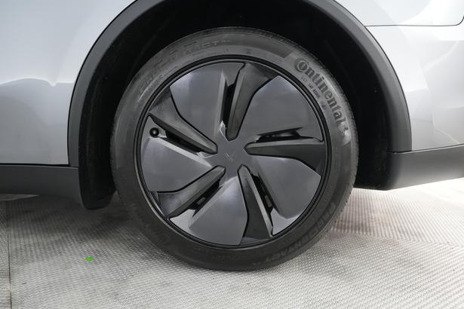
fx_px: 335
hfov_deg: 69.4
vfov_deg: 49.6
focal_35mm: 26
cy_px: 157
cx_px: 229
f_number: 2.8
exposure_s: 1/160
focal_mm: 25
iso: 6400
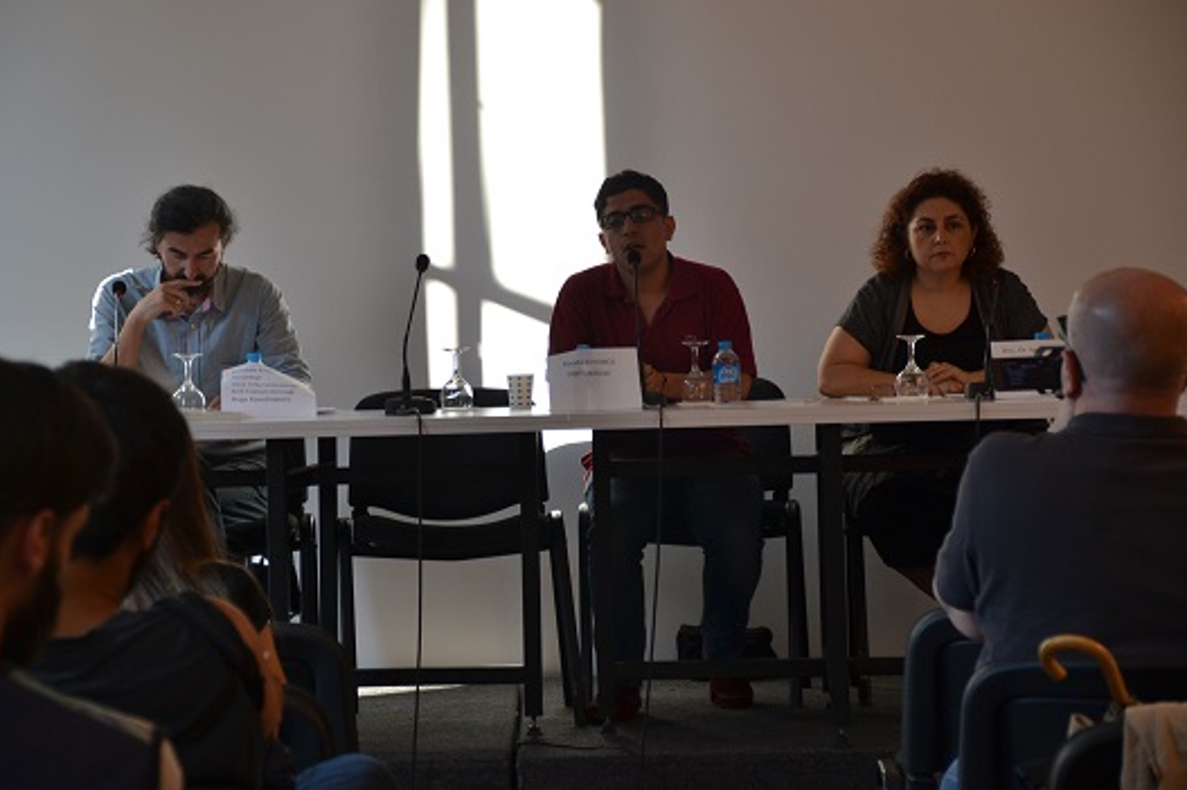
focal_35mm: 97
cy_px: 385
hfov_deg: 21.0
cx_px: 577
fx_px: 3197
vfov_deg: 14.1
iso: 400
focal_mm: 62
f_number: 5.6
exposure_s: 1/125
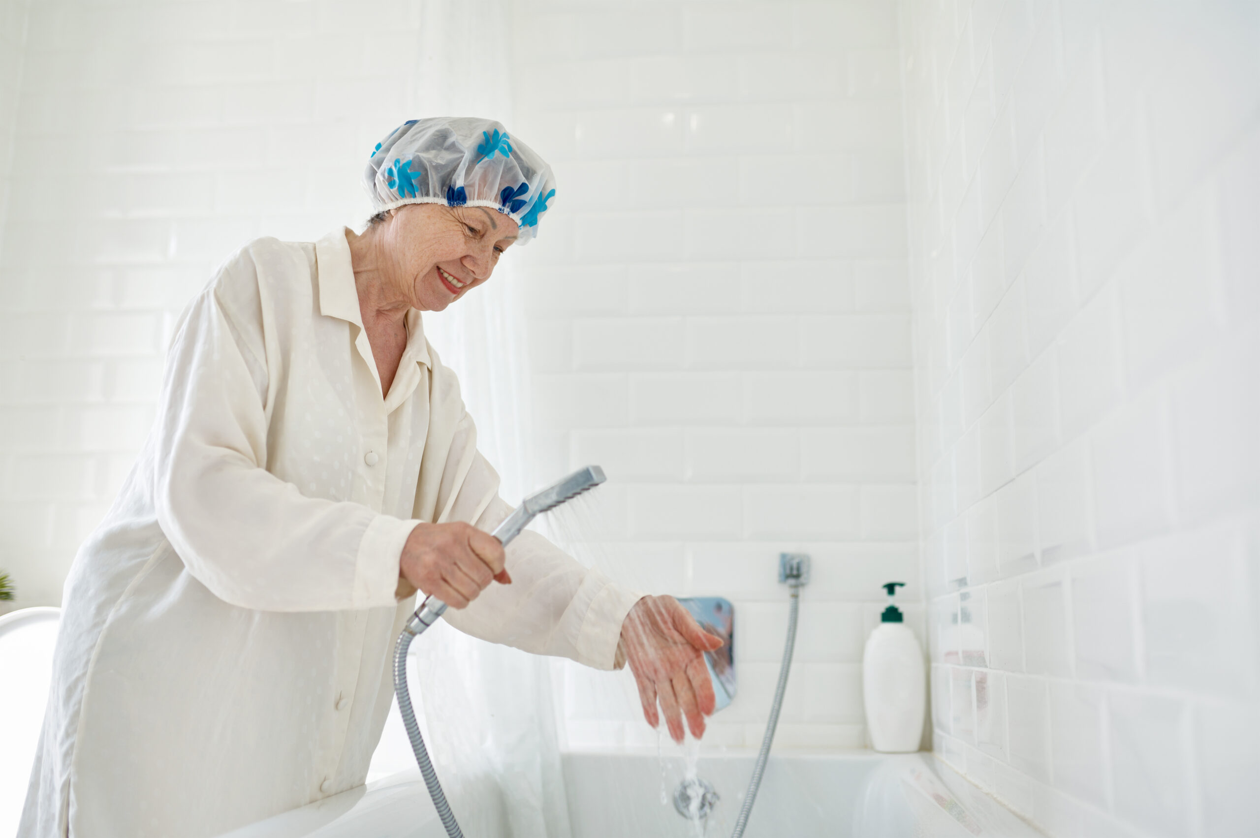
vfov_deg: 37.8
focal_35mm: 35
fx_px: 1224
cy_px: 419
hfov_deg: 54.5
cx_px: 630
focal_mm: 35
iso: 100
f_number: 2
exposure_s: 1/250
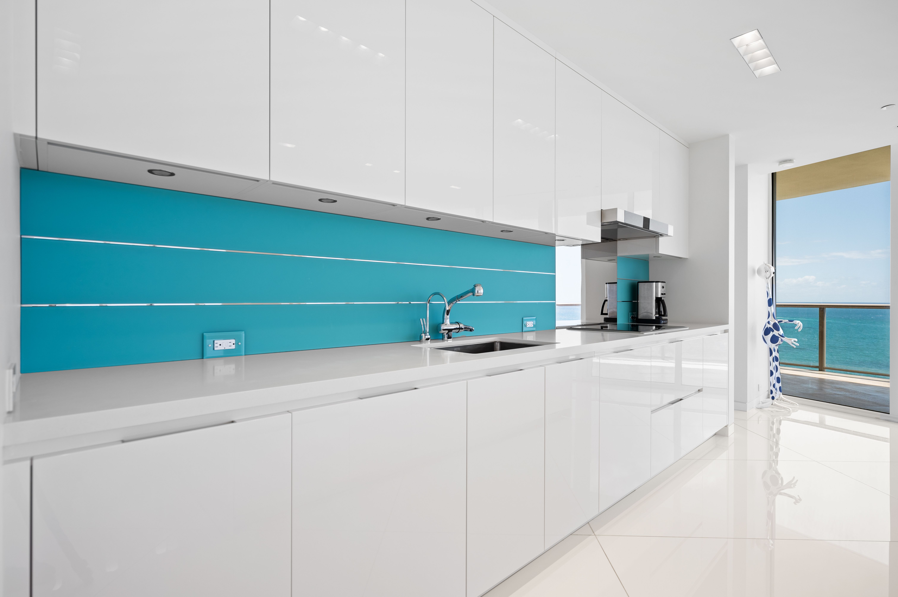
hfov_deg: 93.3
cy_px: 298
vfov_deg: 70.4
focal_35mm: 17
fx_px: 424
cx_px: 449
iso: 200
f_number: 4
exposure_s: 1/60
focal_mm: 17
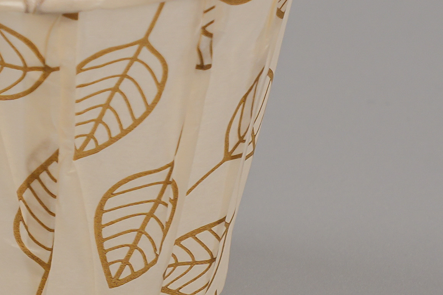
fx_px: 5426
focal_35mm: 441
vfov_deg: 3.1
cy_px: -23
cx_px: -657
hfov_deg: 4.6
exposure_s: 1/125
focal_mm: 73
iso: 100
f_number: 10
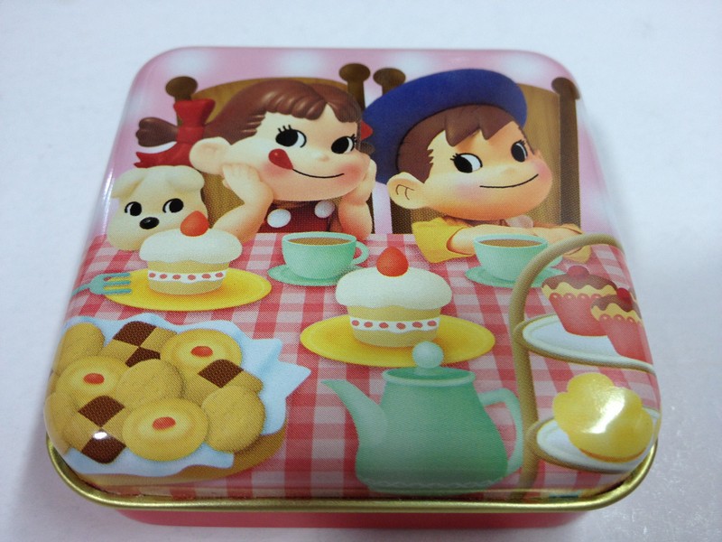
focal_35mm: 35
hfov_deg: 52.6
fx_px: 730
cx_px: 361
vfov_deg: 40.7
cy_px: 271
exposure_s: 1/25
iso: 64
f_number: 2.4
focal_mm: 4.28
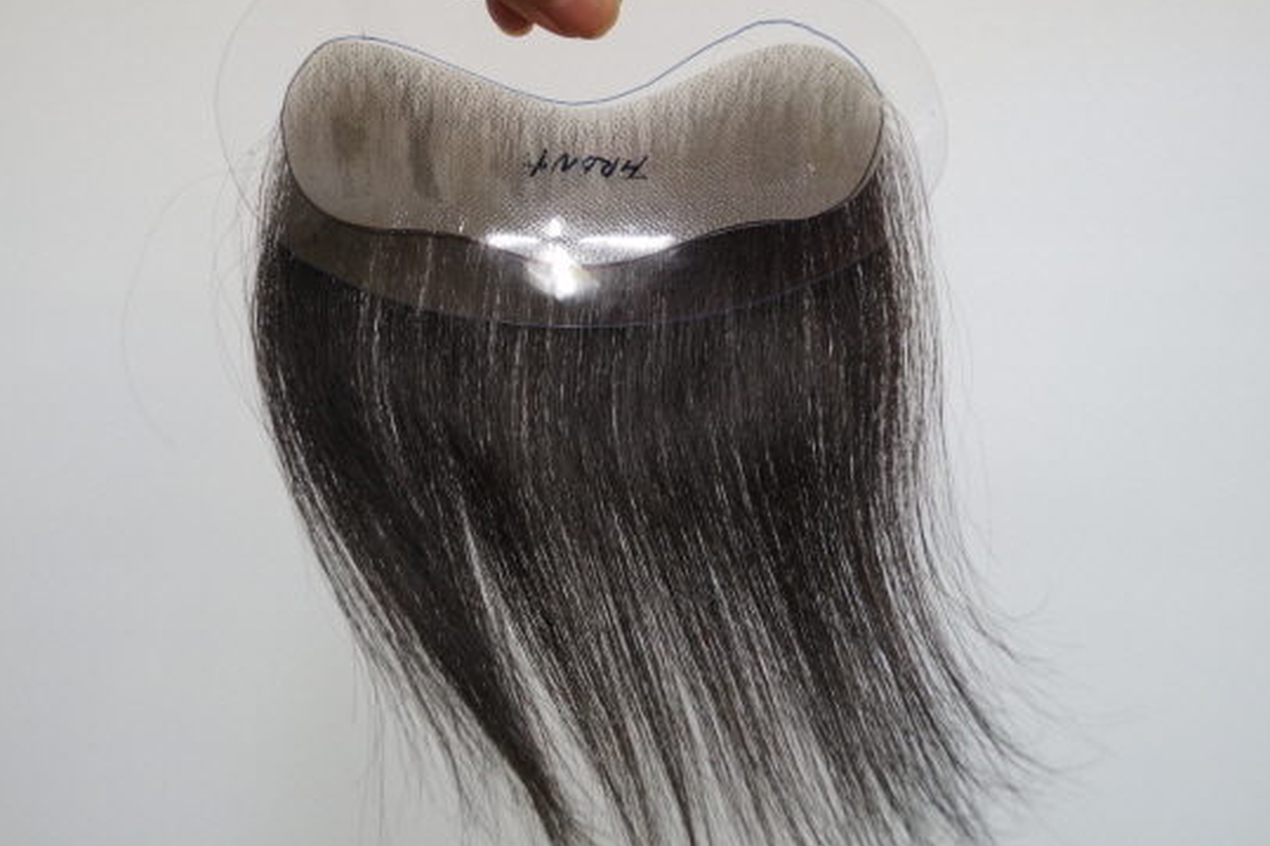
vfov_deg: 25.3
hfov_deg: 37.2
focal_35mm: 54
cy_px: 418
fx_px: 1887
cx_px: 641
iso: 500
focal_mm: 35
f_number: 4.5
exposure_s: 1/60
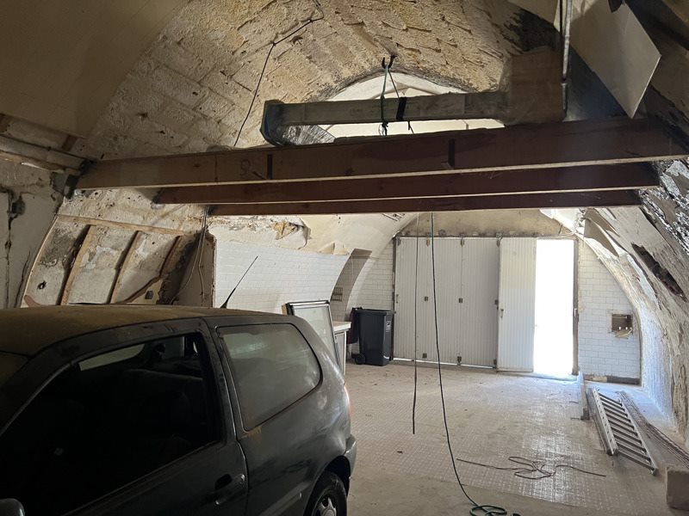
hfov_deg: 67.3
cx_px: 344
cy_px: 258
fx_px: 518
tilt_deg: +1.5
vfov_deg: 53.1
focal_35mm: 26
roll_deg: -0.7
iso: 320
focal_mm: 5.7
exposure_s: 1/60
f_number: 1.5
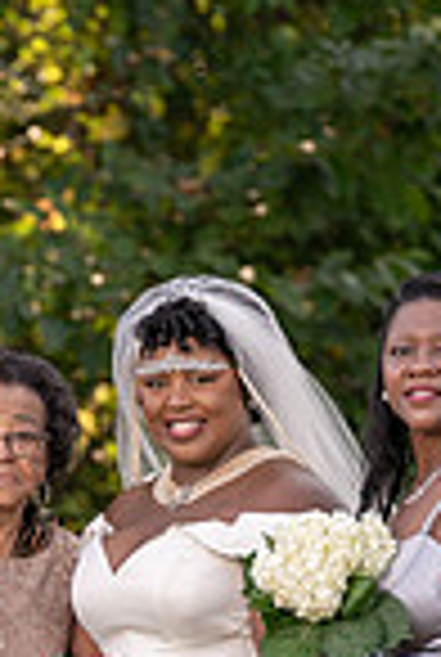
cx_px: 140
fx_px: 10515
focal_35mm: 575
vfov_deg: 3.6
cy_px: 558
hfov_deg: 2.4
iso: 100
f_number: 4.5
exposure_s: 1/200
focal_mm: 187
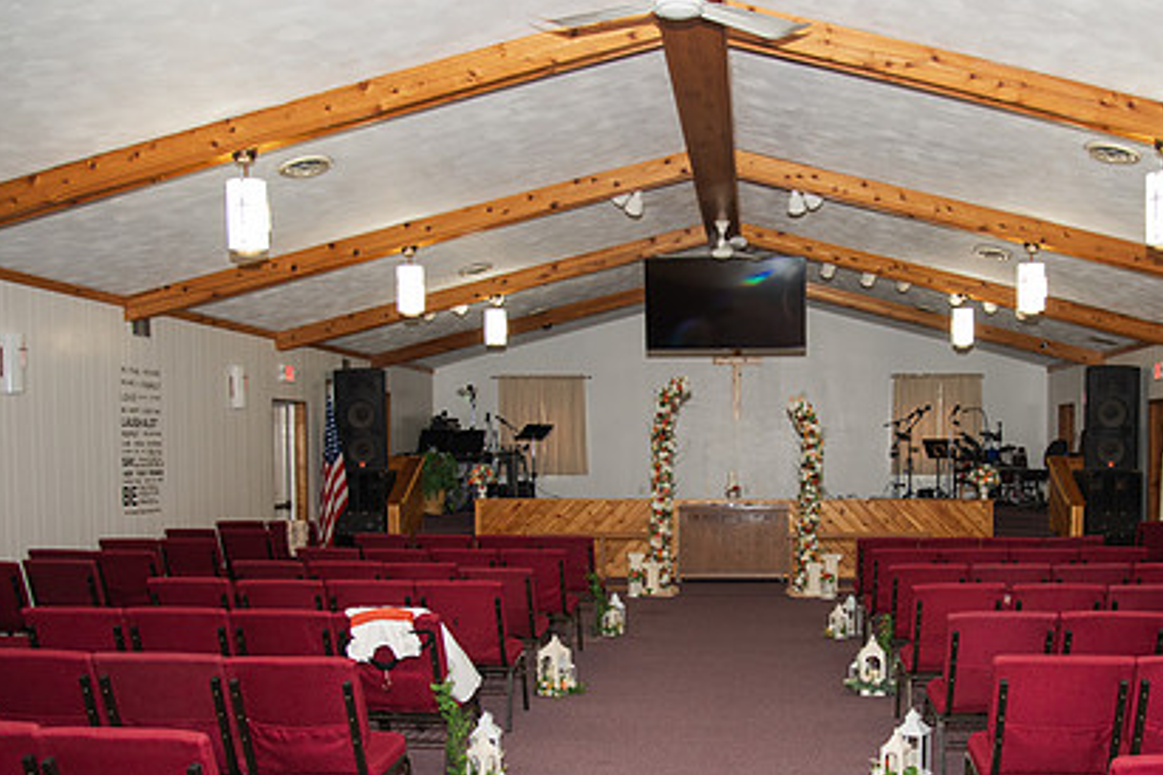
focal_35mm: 34
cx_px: 716
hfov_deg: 55.2
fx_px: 1098
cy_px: 474
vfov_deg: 38.7
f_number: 4
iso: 1000
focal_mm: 24
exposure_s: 1/200
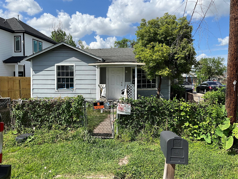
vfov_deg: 48.2
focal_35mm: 29
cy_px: 90
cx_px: 119
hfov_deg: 61.7
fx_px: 199
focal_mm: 3
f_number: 1.8
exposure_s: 1/1912
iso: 25
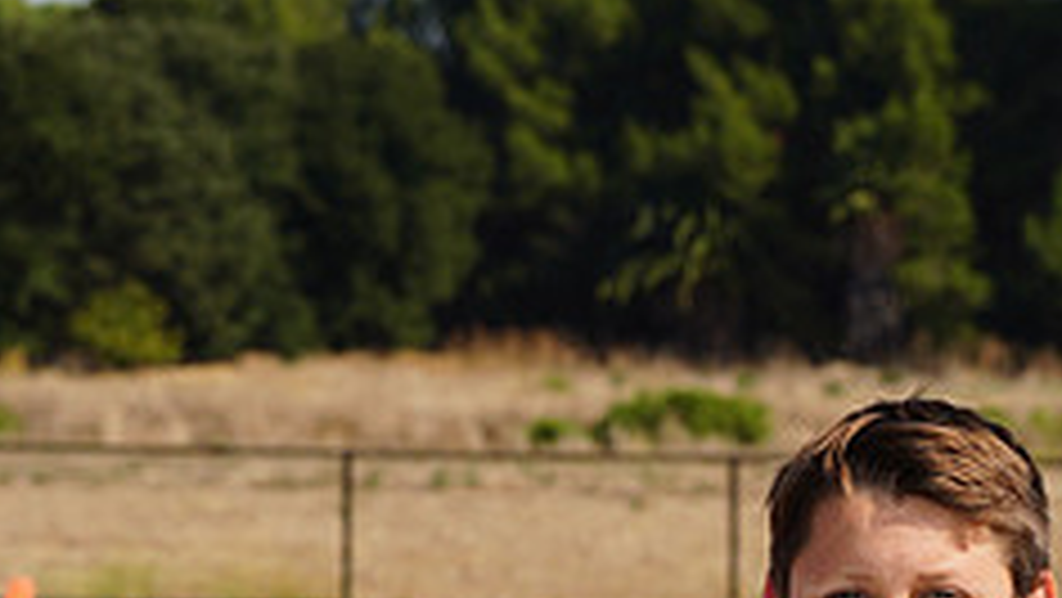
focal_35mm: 363
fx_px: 10227
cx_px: 999
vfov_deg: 3.3
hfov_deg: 5.9
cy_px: 814
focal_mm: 141
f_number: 11
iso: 100
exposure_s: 1/250
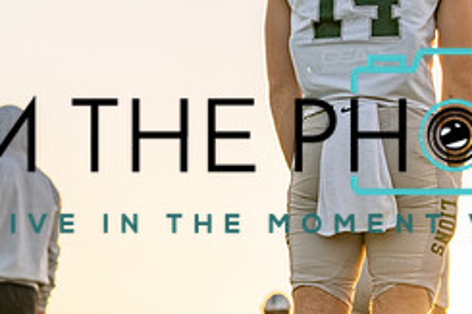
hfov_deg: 11.9
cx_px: 395
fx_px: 2254
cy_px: 140
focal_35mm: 172
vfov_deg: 8.0
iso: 100
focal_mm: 70
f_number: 3.5
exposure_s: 1/400
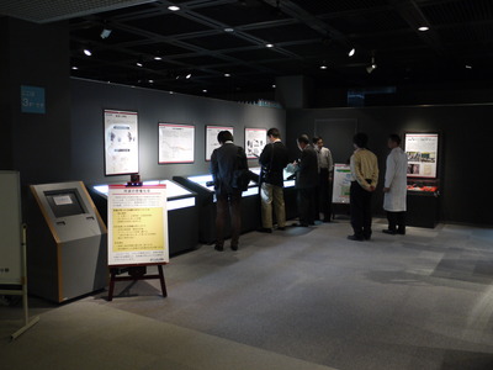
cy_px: 185
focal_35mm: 32
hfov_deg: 56.8
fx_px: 456
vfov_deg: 44.2
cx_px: 246
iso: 400
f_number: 3.7
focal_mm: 16
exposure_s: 1/30
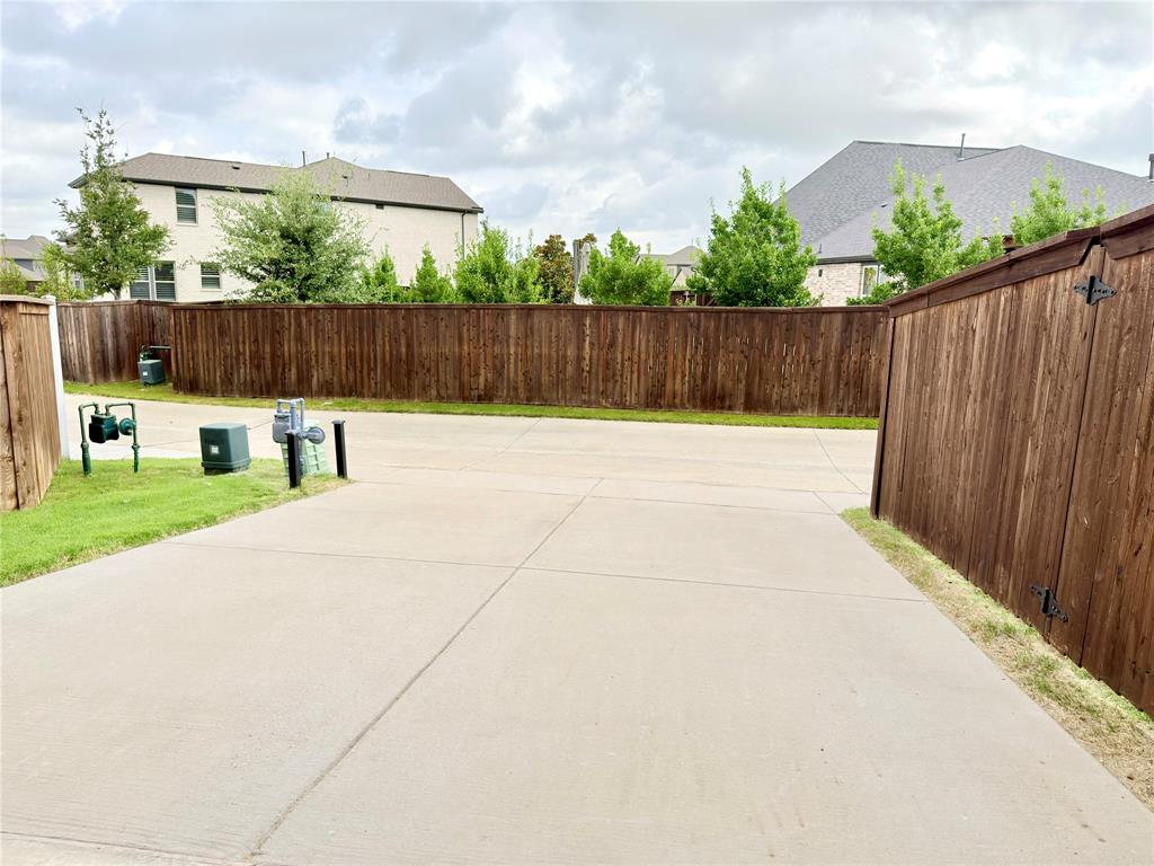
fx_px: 800
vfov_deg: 56.8
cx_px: 577
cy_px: 433
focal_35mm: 24
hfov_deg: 71.6
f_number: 1.78
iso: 64
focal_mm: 6.76
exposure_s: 1/2717
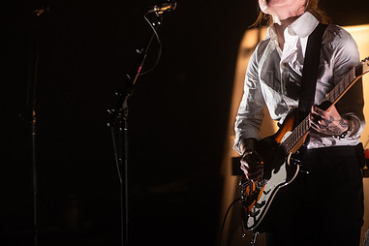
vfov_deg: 3.7
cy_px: 32
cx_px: 191
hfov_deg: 5.5
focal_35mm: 372
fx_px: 3813
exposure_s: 1/100
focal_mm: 200
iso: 2000
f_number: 4
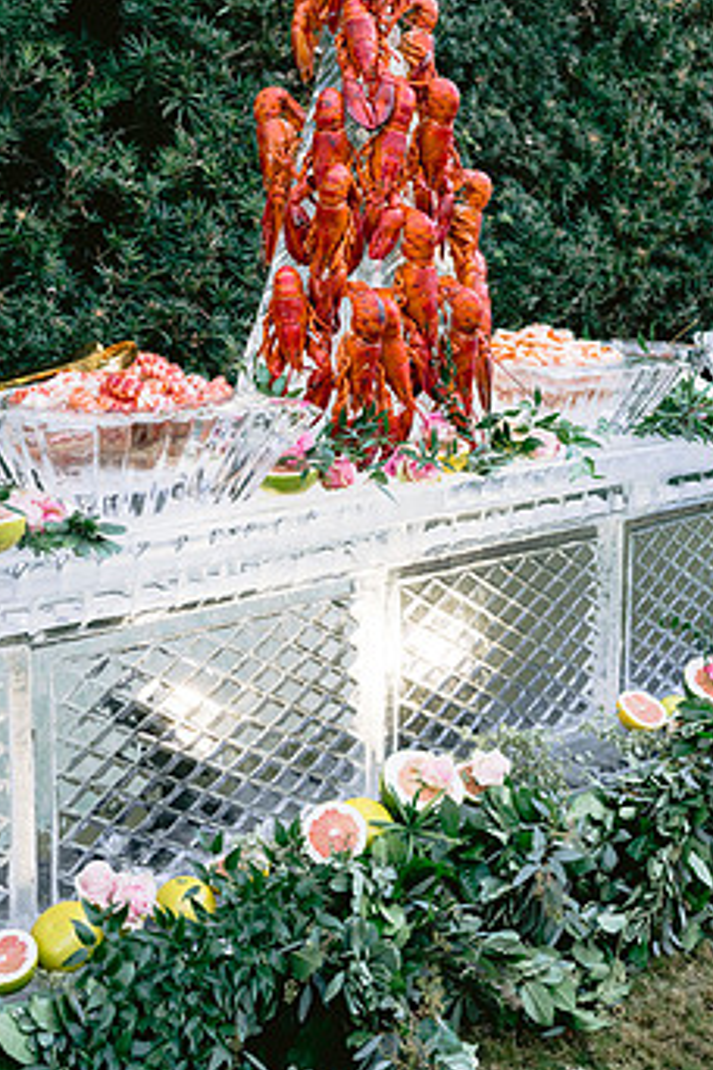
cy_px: 394
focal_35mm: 46
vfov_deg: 42.4
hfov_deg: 29.2
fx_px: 1366
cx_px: 369
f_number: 4
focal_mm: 35
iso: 500
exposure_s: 1/125
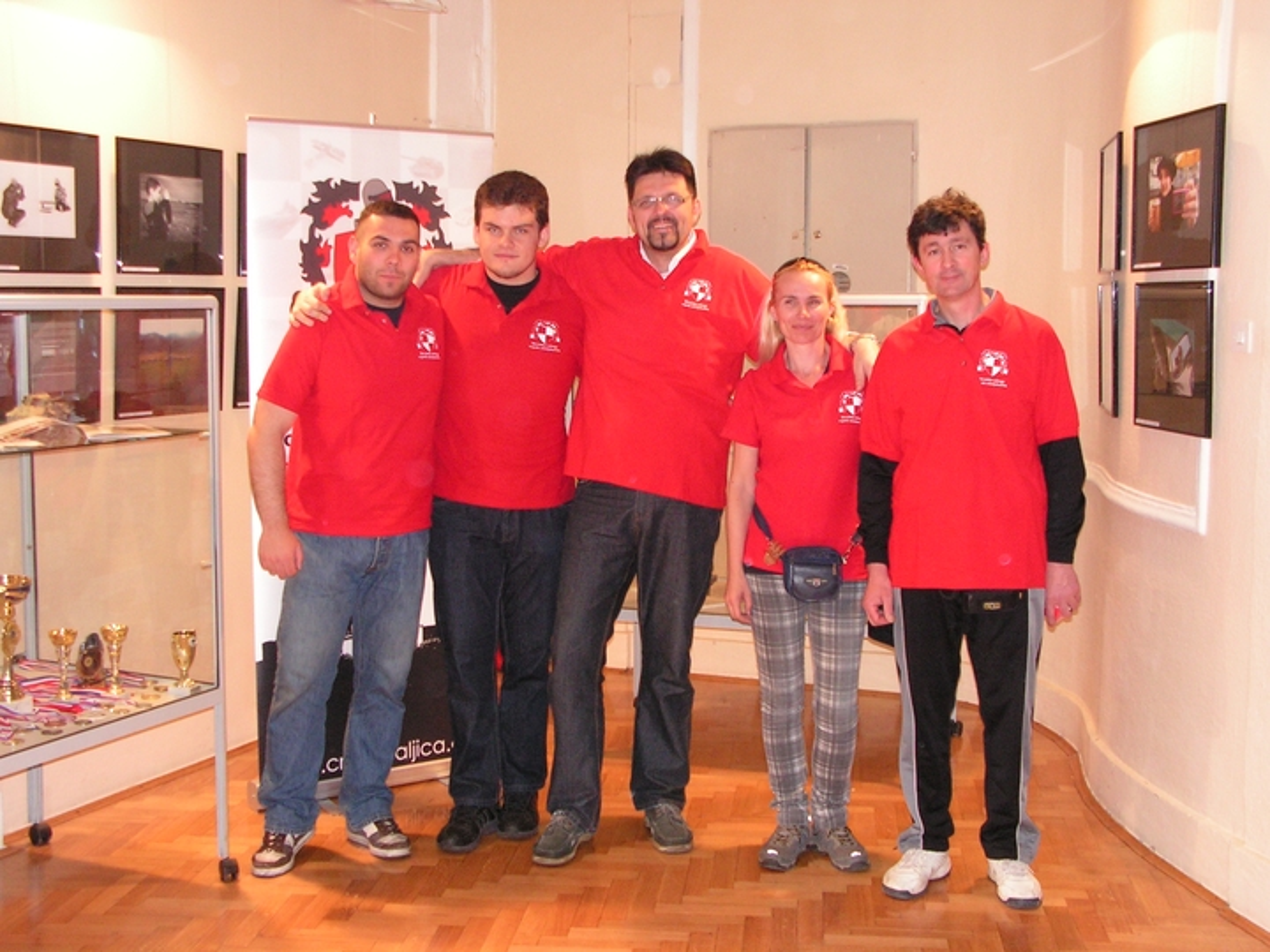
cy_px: 476
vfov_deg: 32.2
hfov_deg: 42.1
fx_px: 1651
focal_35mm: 45
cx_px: 635
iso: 200
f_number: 3.2
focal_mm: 7.6
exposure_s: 1/40
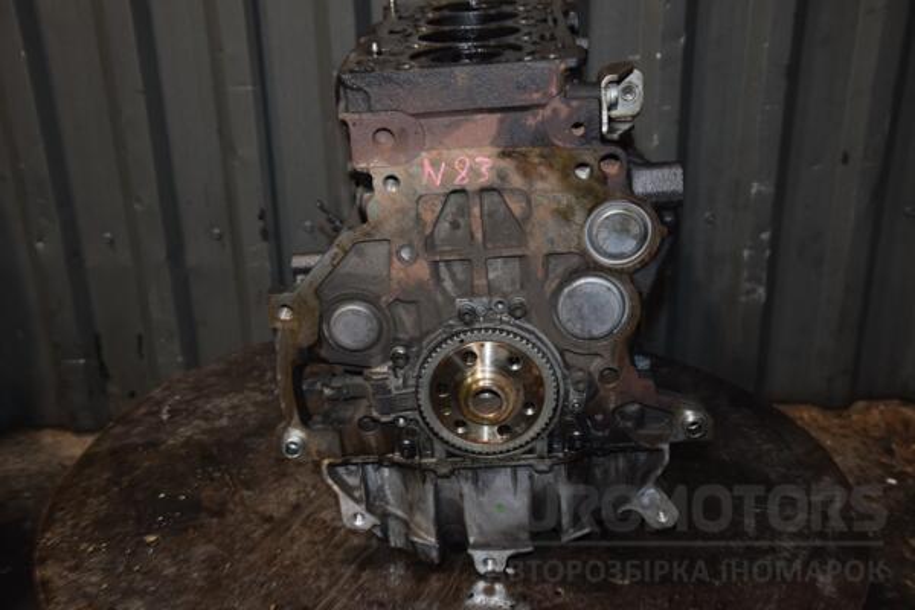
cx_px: 458
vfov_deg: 29.9
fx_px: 1144
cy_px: 305
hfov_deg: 43.6
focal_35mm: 45
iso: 800
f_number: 5
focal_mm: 30
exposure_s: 1/60
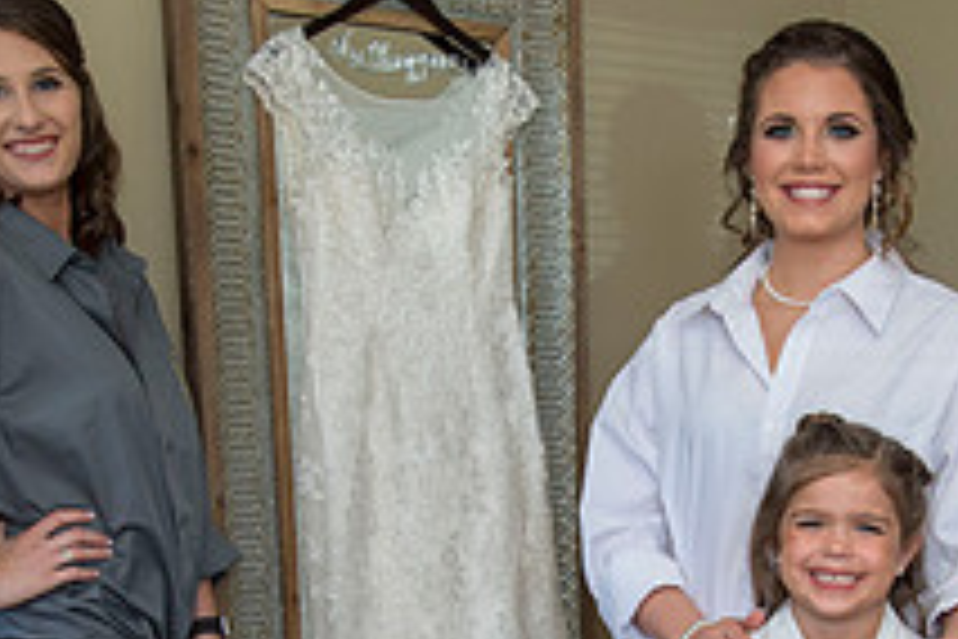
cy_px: 684
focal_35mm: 60
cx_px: 603
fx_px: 1597
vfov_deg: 21.6
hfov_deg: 33.2
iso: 1250
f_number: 4
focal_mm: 22
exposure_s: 1/320
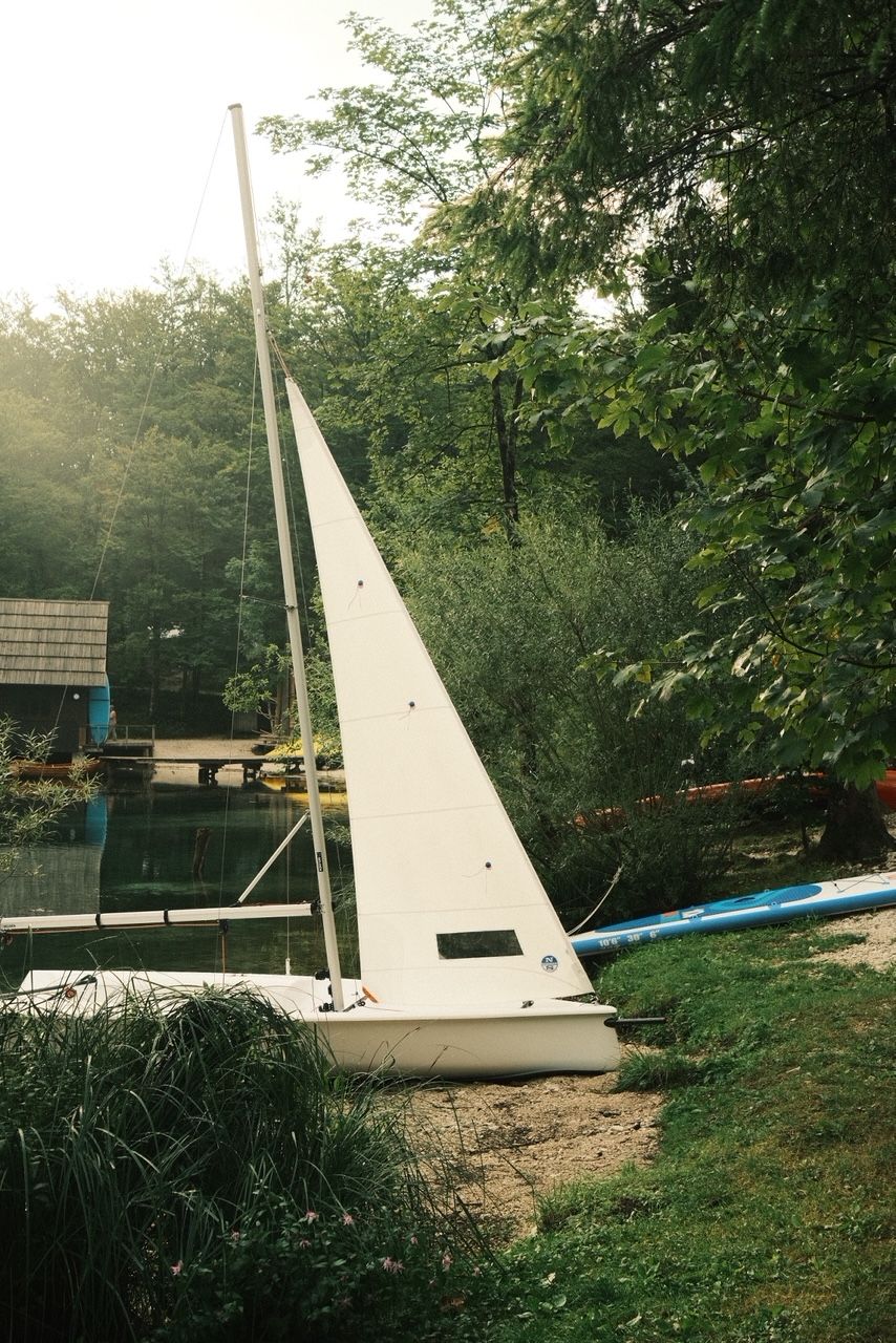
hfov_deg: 32.6
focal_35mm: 41
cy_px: 672
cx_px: 448
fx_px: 1530
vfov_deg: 47.4
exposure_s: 1/240
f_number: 5
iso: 640
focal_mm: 27
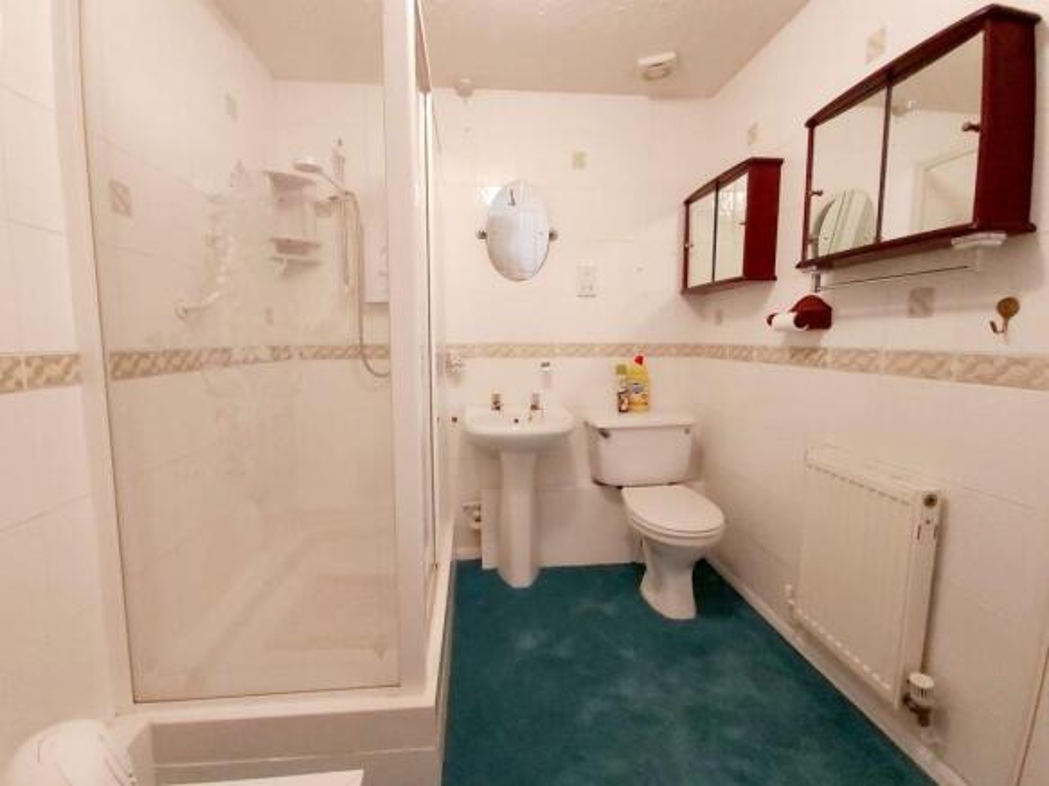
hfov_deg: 110.5
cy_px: 393
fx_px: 364
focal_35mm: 12
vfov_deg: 94.5
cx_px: 524
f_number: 2.2
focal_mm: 1.42
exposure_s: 1/25
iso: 250
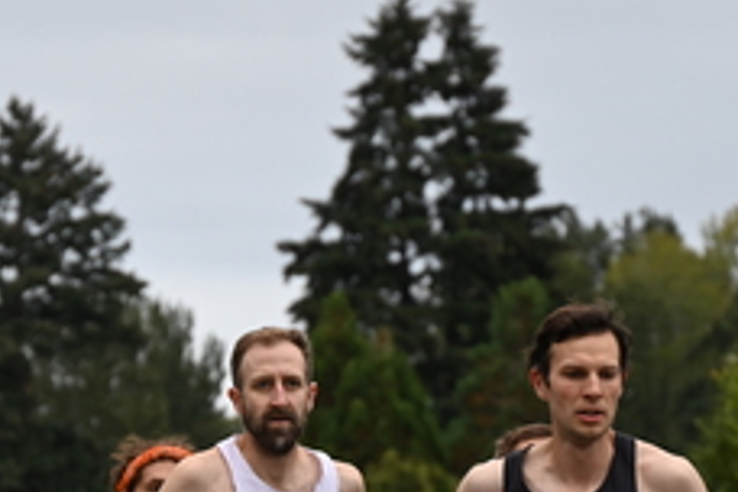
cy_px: 549
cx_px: 288
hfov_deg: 6.1
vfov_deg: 4.1
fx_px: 6928
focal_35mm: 338
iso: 500
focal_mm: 140
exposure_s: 1/250
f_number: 6.3
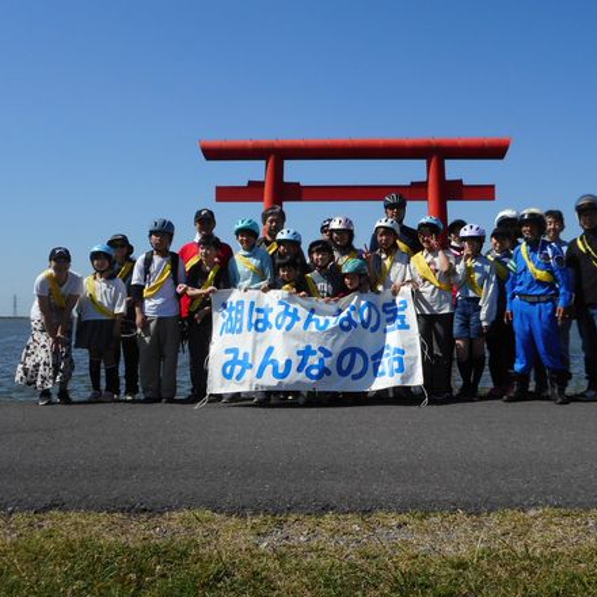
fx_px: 800
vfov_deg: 40.9
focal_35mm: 41
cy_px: 301
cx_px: 364
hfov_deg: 40.7
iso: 80
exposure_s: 1/800
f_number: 4.2
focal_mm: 6
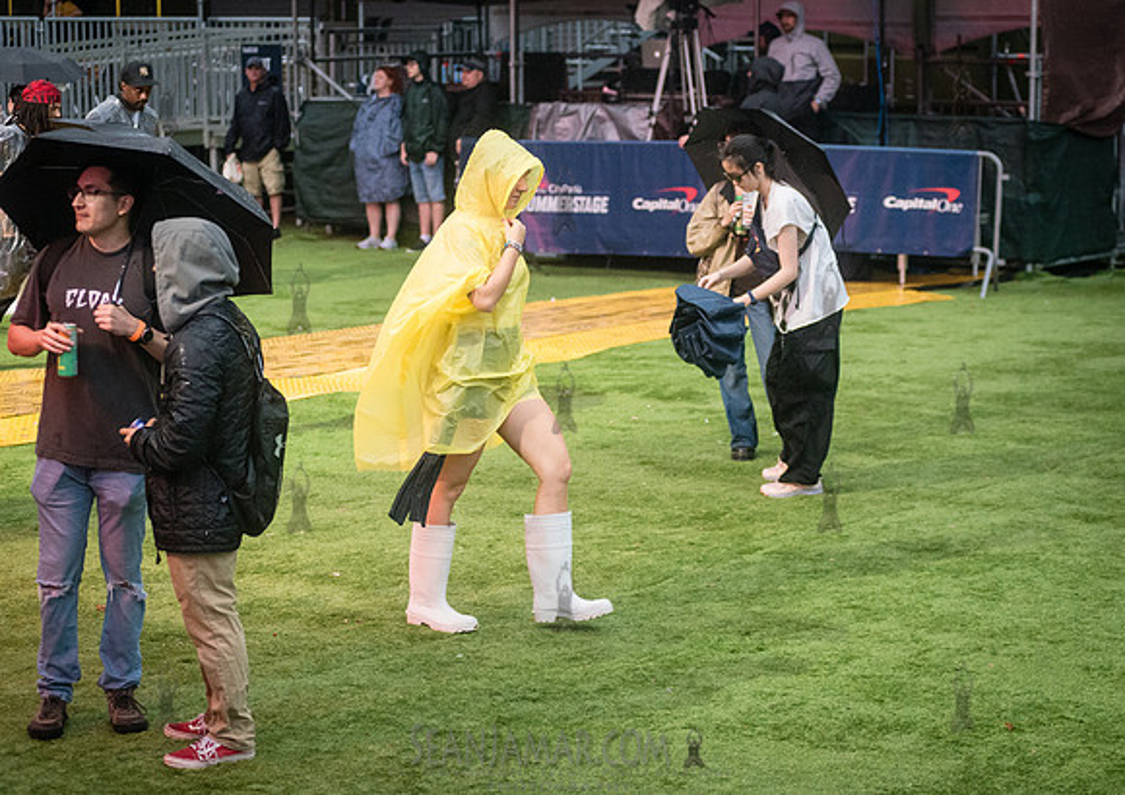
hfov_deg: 22.5
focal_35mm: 89
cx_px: 579
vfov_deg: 16.0
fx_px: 2825
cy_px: 396
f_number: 3.5
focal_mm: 80
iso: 5000
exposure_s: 1/800
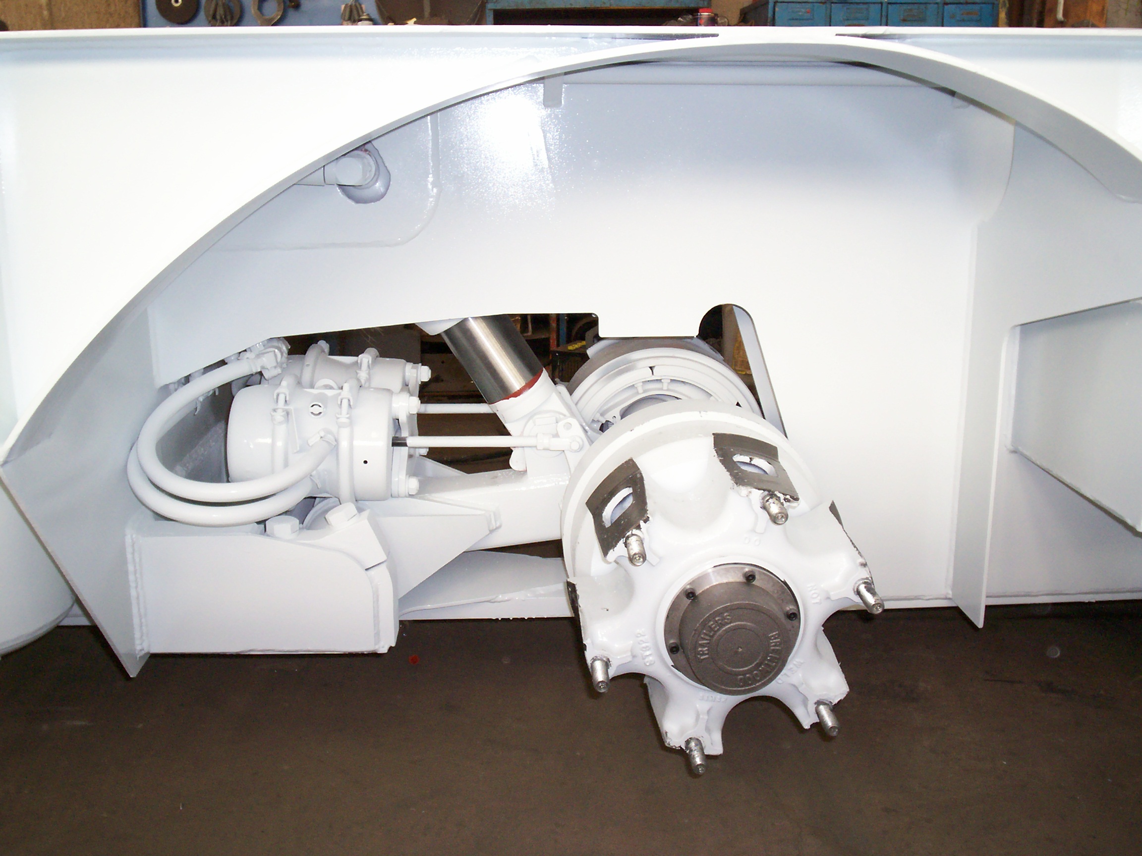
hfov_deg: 51.4
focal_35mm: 36
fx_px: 1188
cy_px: 428
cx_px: 571
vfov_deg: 39.7
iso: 140
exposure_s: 1/68.7
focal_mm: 5.9
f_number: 4.5
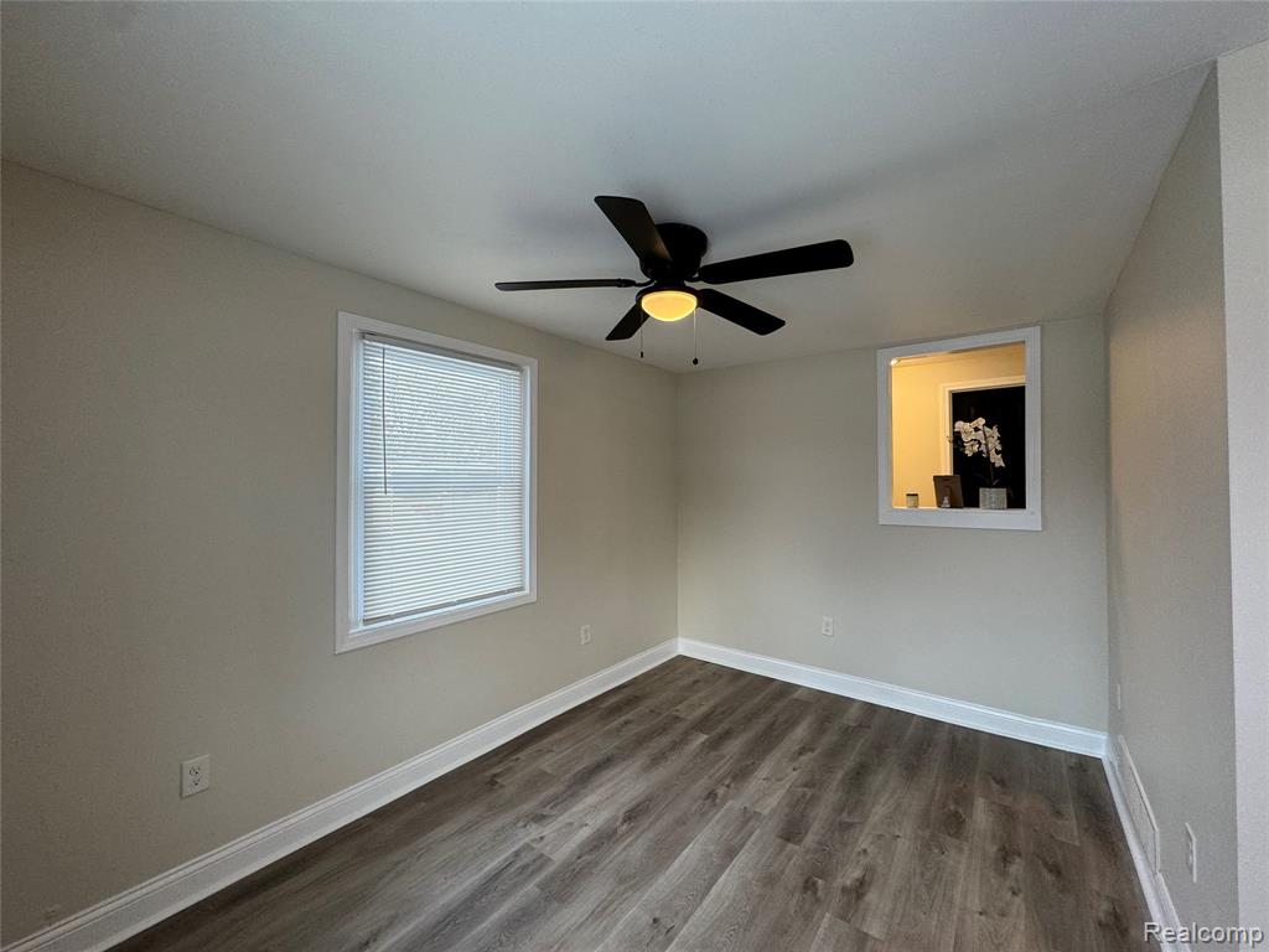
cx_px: 634
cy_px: 476
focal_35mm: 14
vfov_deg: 85.7
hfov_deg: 102.1
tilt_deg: +0.5
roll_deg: +1.1
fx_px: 513
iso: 125
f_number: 2.2
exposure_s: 1/120
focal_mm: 2.22
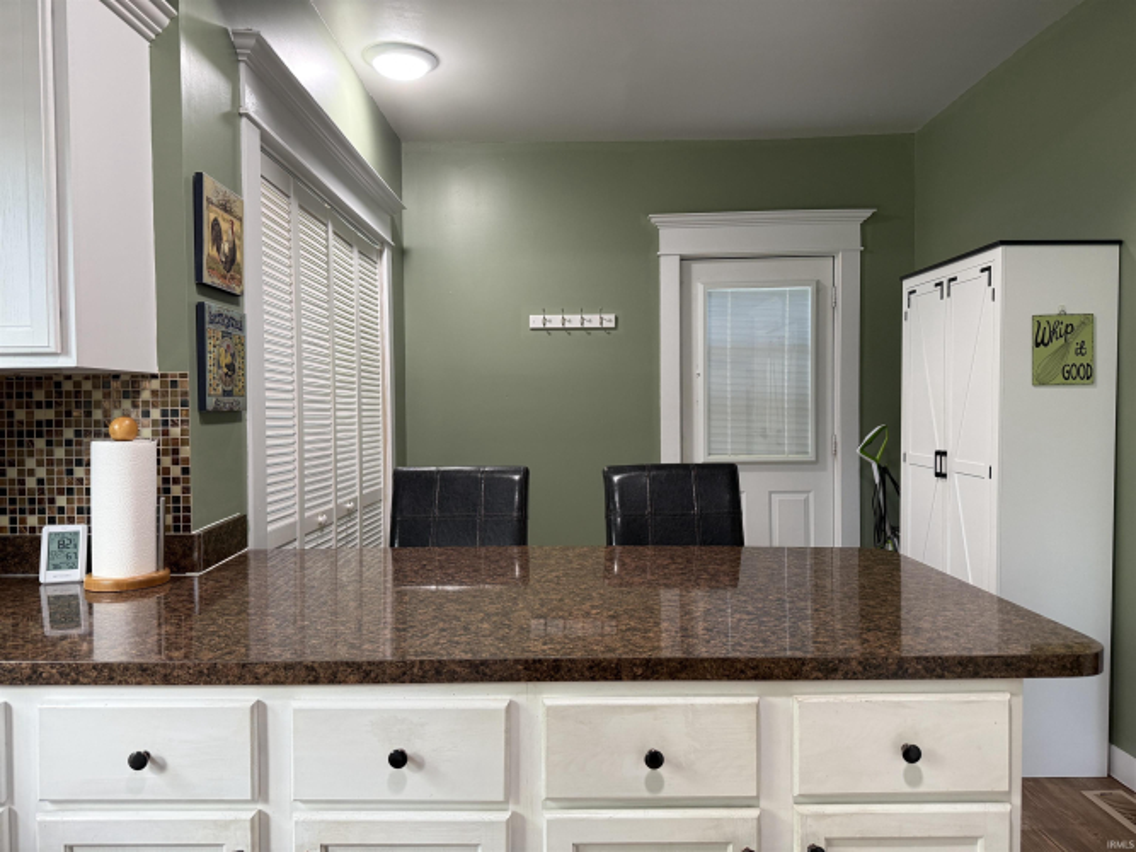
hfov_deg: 71.6
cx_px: 568
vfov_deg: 56.8
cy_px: 426
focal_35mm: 24
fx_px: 787
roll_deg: +0.8
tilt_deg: -1.2
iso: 160
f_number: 1.78
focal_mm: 6.76
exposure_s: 1/60
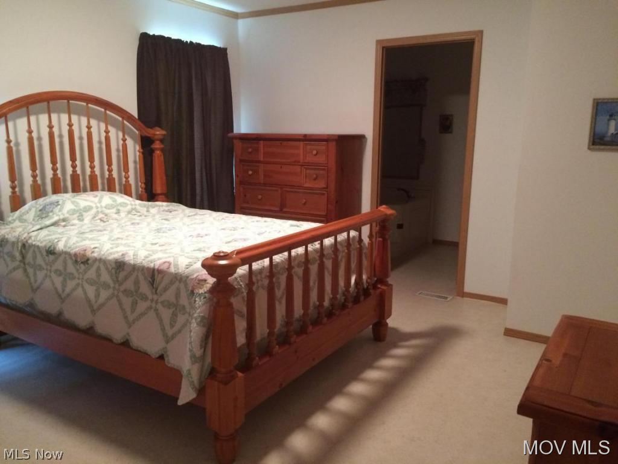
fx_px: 518
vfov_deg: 48.2
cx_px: 309
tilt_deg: -12.6
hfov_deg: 61.7
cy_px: 232
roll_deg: -0.7
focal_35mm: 29
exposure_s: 1/17
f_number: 2.2
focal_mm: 4.15
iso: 250
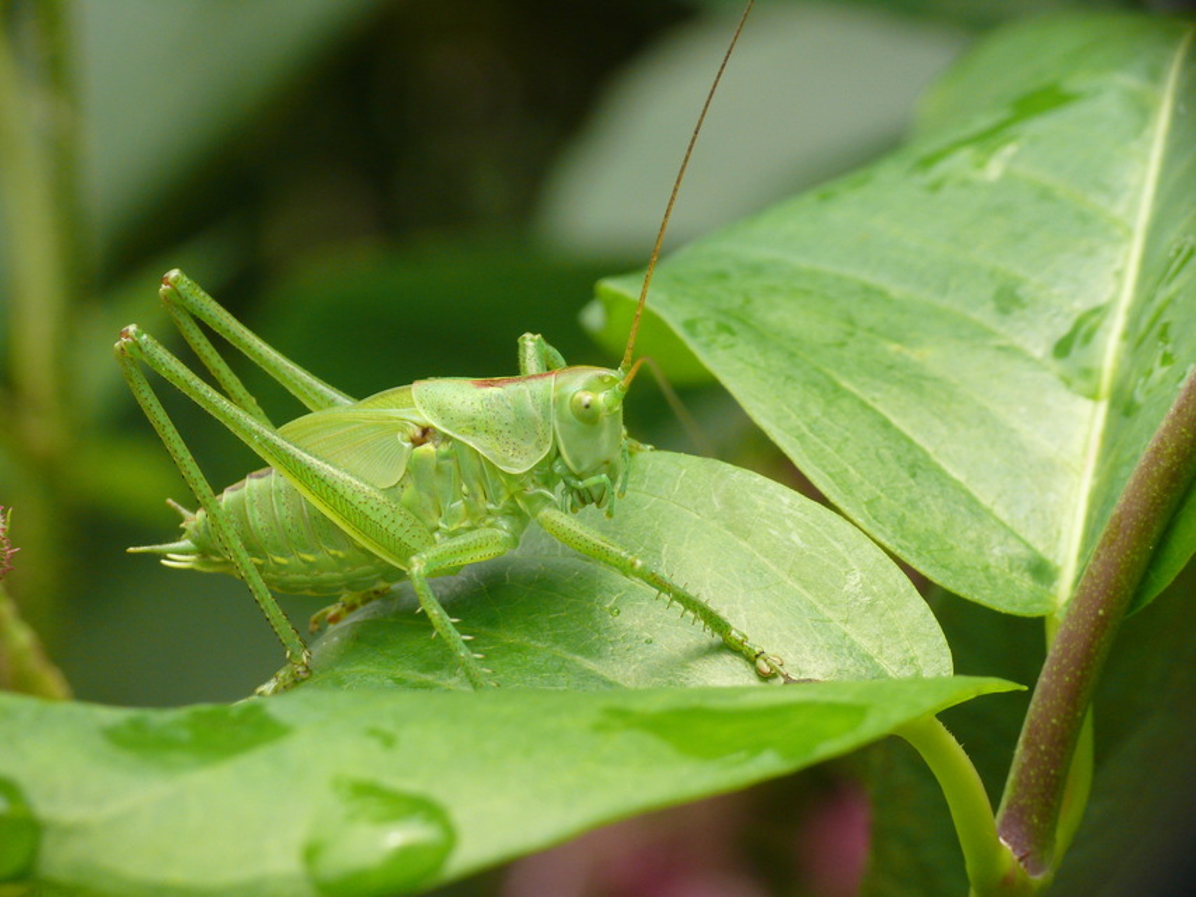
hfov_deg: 16.5
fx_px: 4112
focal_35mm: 119
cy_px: 448
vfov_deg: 12.5
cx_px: 598
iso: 200
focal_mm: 25.1
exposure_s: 1/200
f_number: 5.6
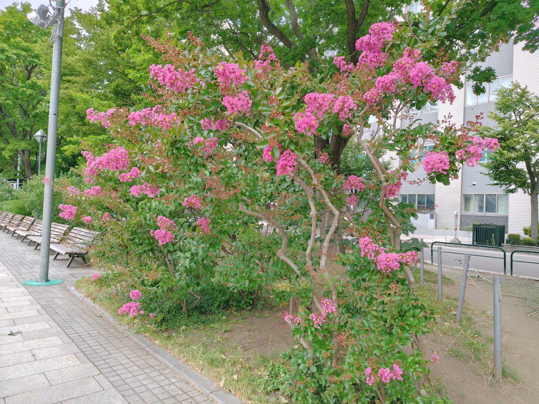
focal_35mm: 23
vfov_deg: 58.9
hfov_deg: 73.9
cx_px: 270
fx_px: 358
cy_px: 202
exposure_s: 1/276
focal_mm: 5.56
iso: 50
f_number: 1.88
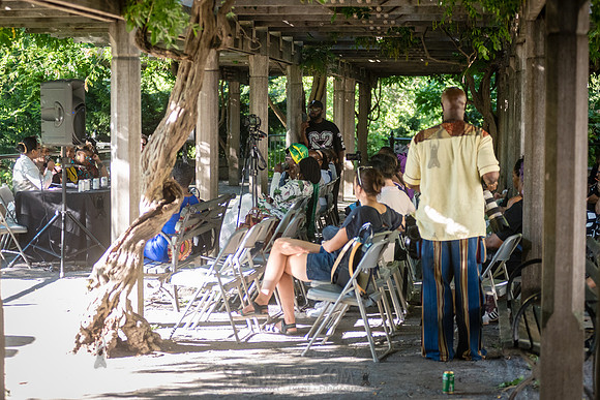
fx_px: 1379
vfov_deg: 16.5
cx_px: 300
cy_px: 200
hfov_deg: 24.6
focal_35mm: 83
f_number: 2.8
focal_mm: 80
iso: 1600
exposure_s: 1/500
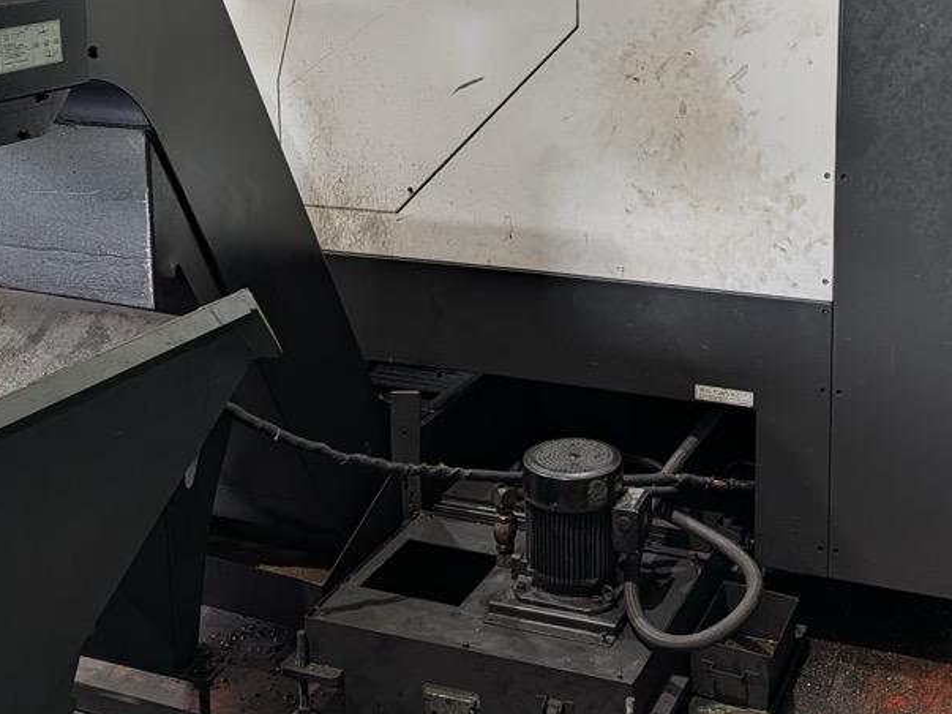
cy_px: 76
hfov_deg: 37.4
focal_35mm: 51
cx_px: 548
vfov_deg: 27.6
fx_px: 1402
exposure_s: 1/60.5
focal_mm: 6.9
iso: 66
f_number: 1.68
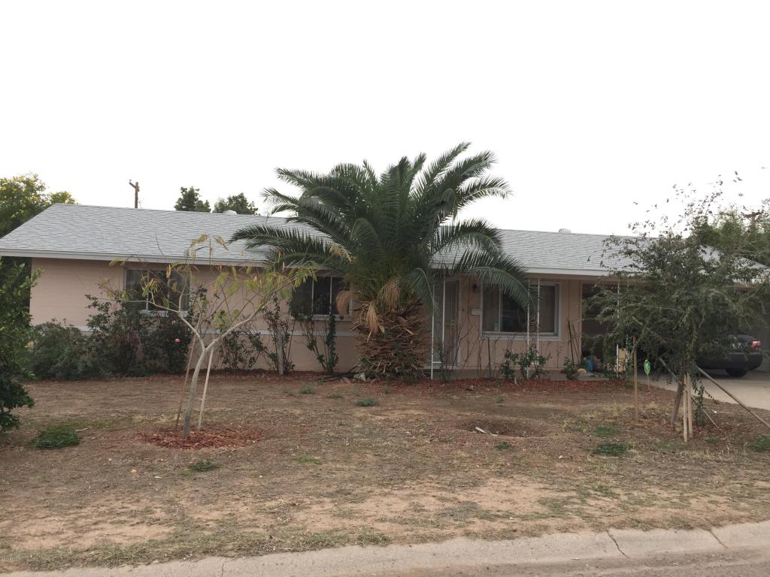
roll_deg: -0.6
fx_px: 645
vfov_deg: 48.2
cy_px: 288
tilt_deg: +0.9
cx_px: 385
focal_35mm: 29
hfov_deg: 61.7
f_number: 2.2
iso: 32
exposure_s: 1/565
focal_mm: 4.15
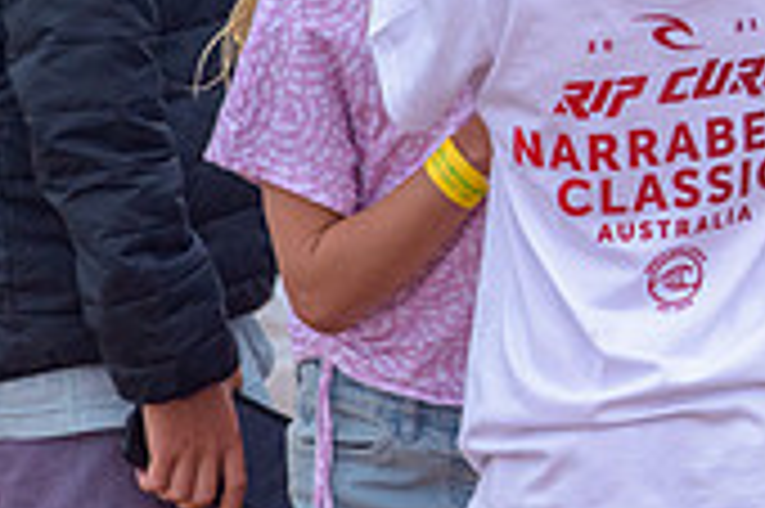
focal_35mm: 1095
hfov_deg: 1.9
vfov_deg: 1.3
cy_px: -47
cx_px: 1228
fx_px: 23246
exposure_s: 1/2000
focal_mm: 320
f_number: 5.6
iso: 800
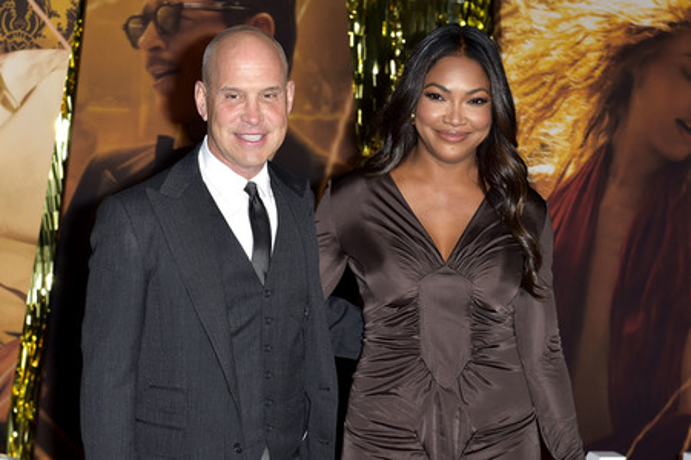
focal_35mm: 70
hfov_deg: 28.8
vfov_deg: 19.5
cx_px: 346
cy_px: 230
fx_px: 1344
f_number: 6.3
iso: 640
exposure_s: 1/250
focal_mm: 70
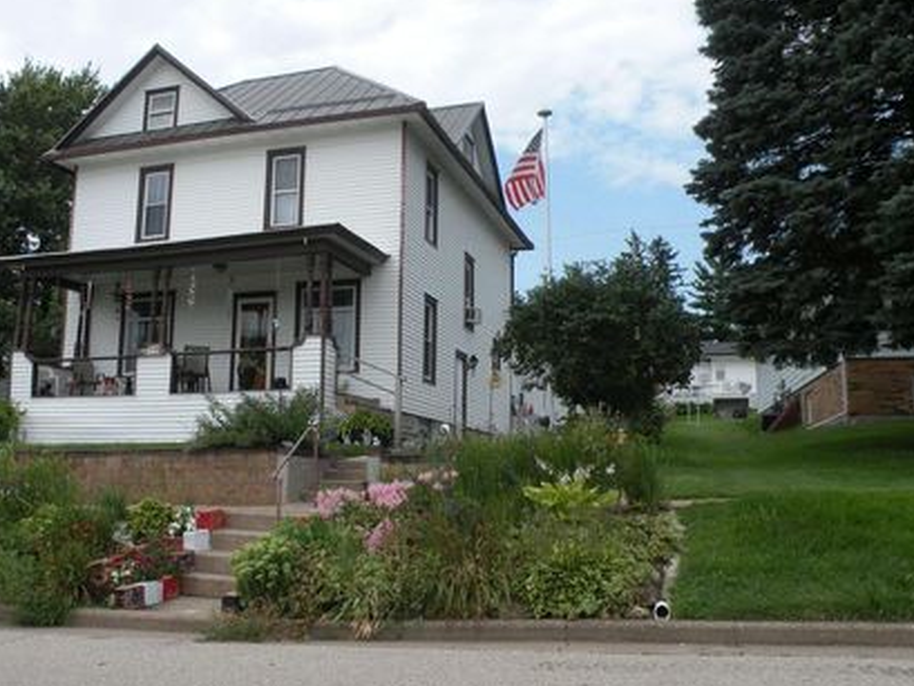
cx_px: 378
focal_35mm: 33
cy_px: 368
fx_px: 872
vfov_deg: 42.9
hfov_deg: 55.0
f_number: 5.6
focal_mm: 4.7
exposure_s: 1/218
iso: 64
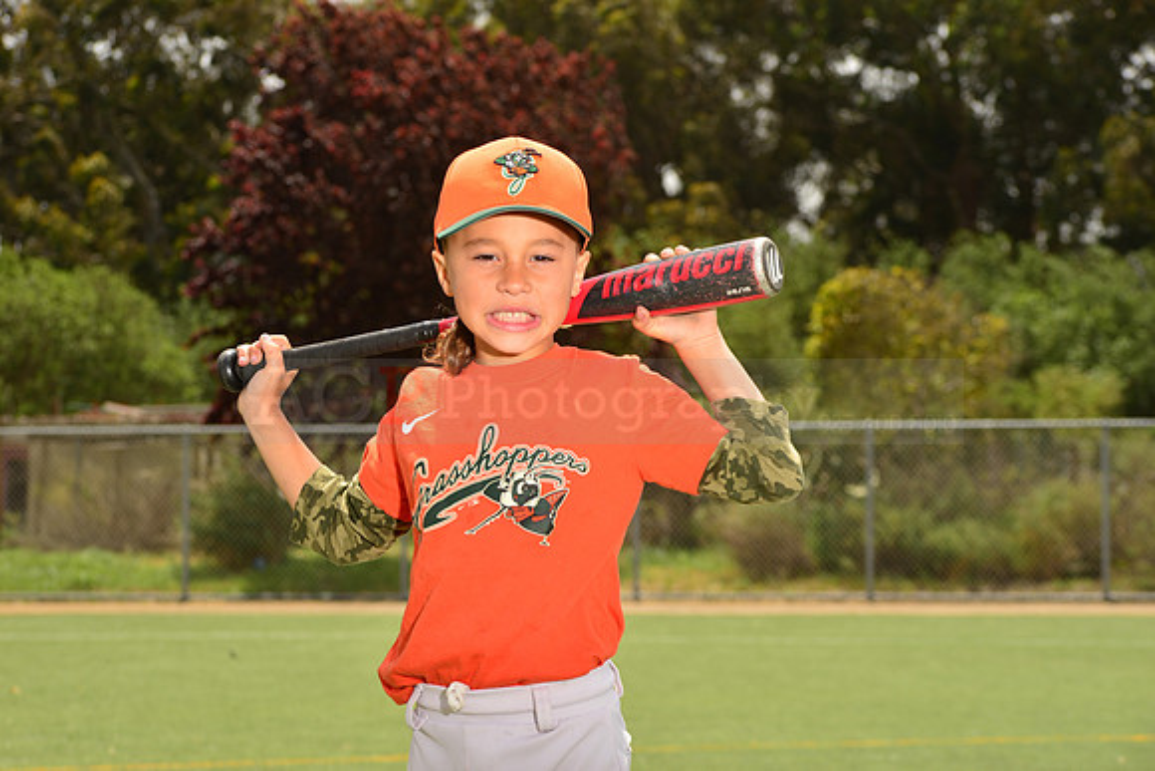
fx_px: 3722
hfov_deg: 17.6
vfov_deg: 11.8
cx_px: 578
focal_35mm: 116
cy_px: 386
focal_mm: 116
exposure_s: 1/250
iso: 160
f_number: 13
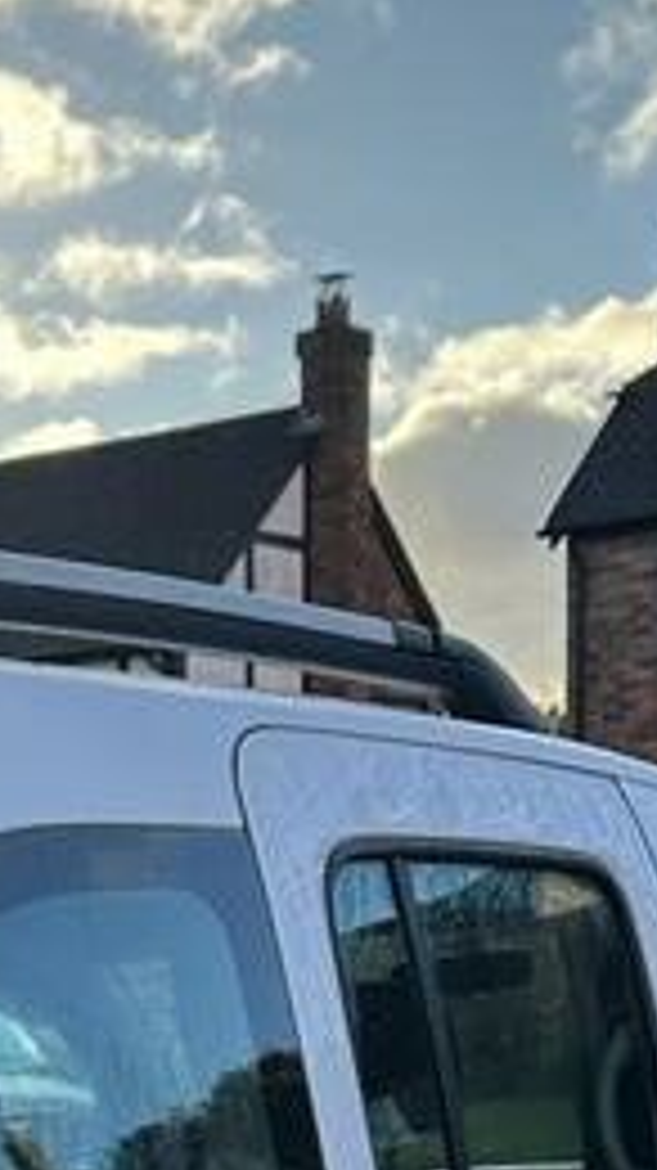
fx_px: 2791
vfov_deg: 21.8
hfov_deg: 13.1
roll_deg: +2.6
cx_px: -112
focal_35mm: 90
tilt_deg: -8.2
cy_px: 1431
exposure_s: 1/1721
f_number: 1.78
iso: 80
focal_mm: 6.86
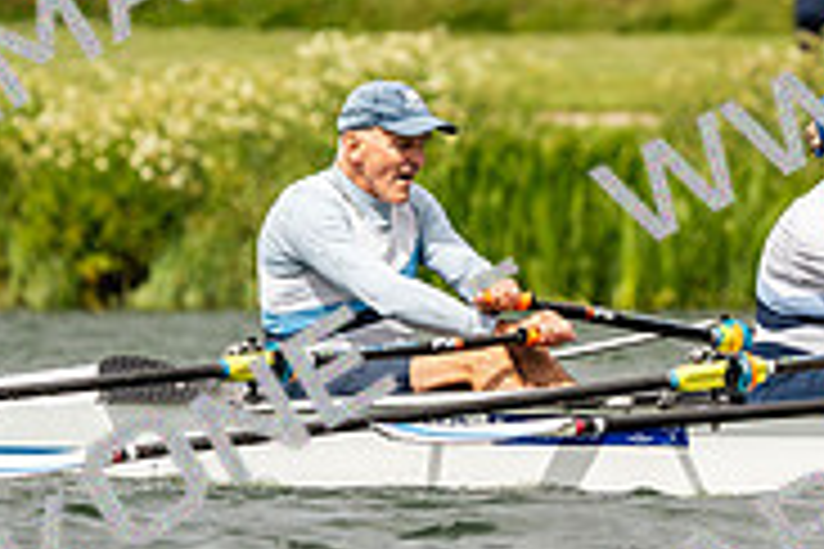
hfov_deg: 2.1
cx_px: 1148
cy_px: 254
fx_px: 22681
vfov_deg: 1.4
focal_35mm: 991
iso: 250
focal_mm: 312
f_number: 6.3
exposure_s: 1/2000
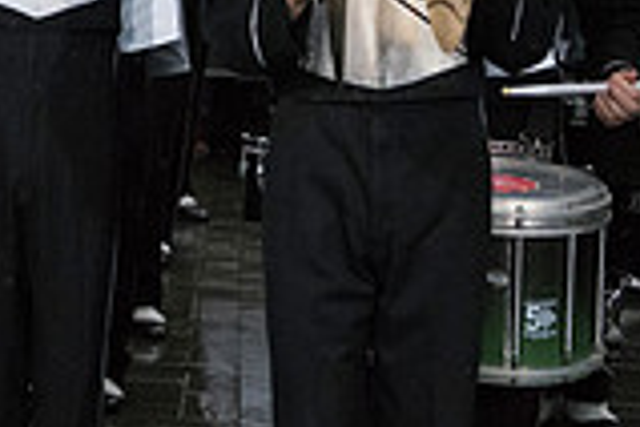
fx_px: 3253
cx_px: -229
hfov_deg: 10.9
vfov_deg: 7.4
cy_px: -163
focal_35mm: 183
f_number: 2.8
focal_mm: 50
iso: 10000
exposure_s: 1/4000
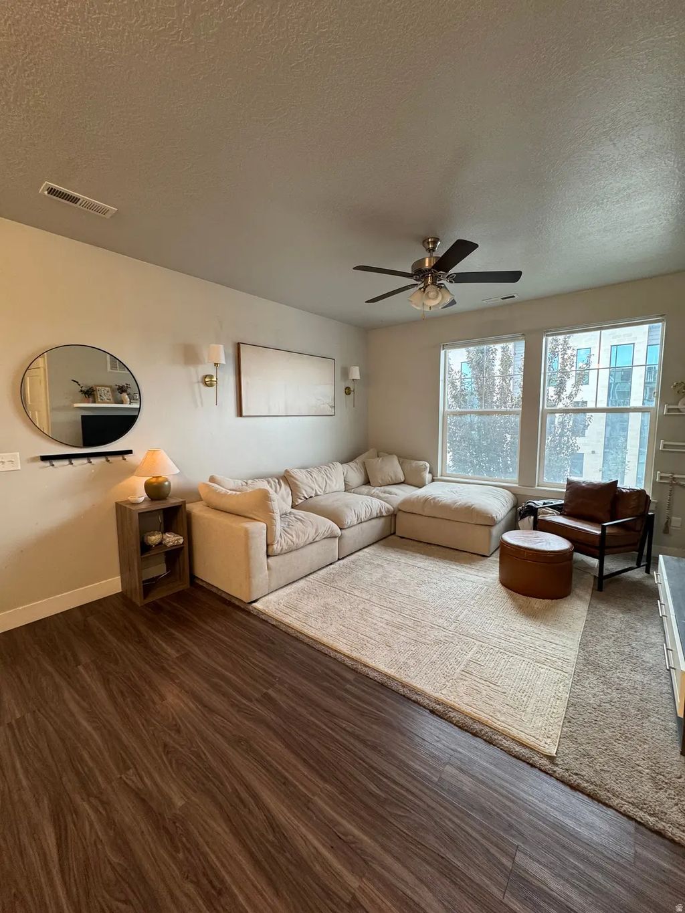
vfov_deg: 102.1
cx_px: 342
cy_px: 456
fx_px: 369
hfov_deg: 85.7
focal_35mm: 14
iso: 160
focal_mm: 2.22
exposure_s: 1/60
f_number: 2.2
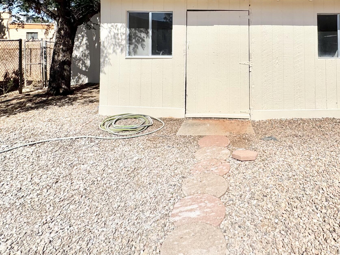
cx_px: 230
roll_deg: -0.1
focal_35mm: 25
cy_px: 35
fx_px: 246
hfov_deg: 67.3
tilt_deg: +0.9
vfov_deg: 50.0
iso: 32
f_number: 2.2
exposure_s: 1/3906
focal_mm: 2.22
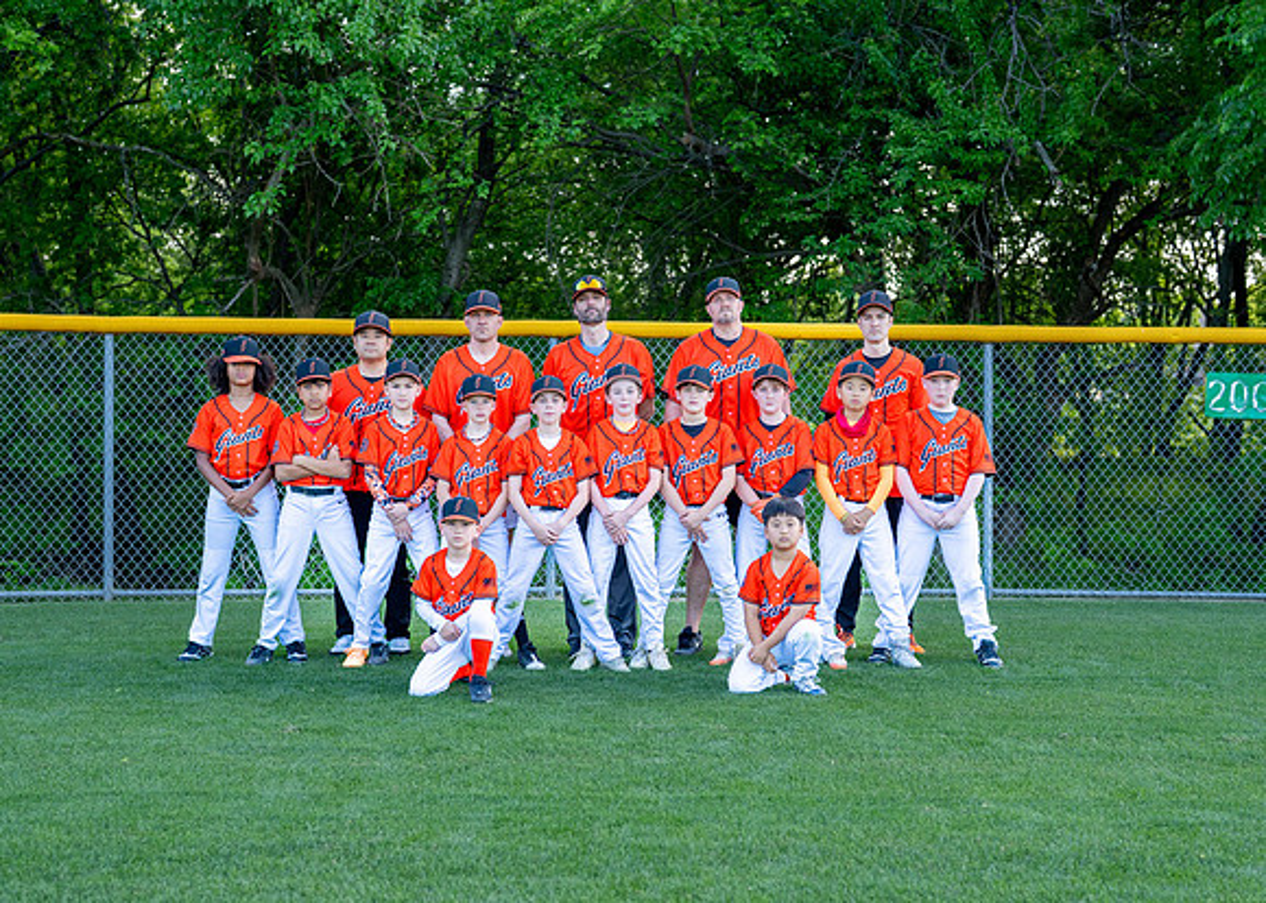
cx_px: 632
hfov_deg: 34.9
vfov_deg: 25.3
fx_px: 2016
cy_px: 472
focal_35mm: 56
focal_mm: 50
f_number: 2.8
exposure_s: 1/500
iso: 200
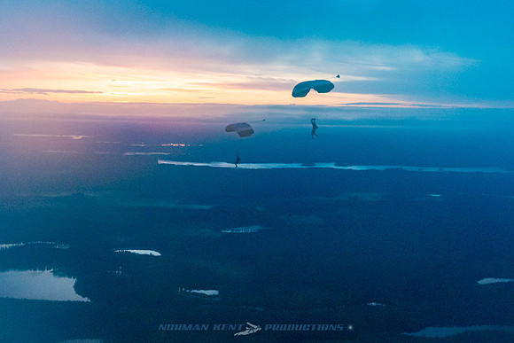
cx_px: 256
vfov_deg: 30.6
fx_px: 623
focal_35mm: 44
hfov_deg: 44.8
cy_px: 122
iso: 6400
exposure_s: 1/1600
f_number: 4
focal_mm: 27
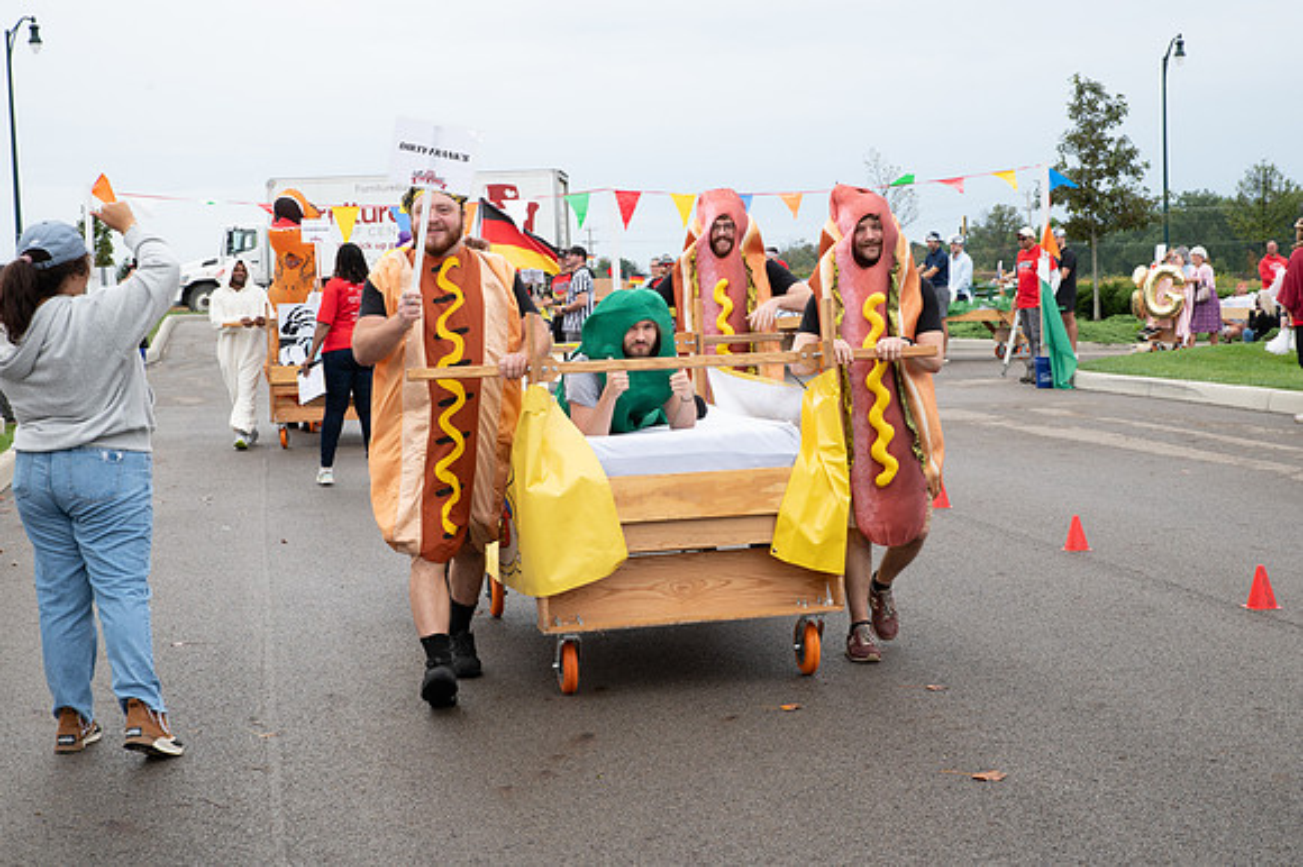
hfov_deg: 31.1
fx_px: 2340
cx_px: 699
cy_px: 412
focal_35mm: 65
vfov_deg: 21.0
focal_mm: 60
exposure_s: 1/200
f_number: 10
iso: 640
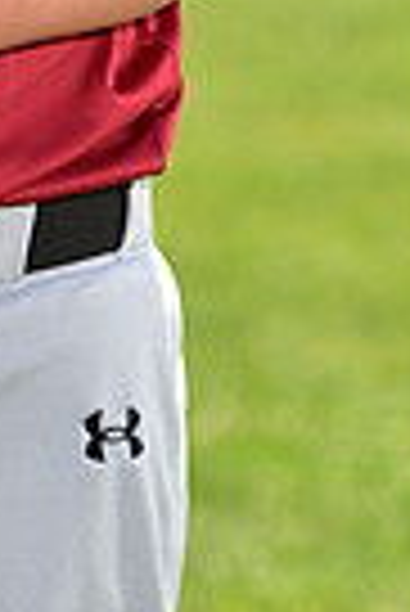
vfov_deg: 3.6
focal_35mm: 574
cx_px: -173
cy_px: -338
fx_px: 9780
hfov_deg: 2.4
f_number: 5.6
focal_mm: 135
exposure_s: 1/200
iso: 80
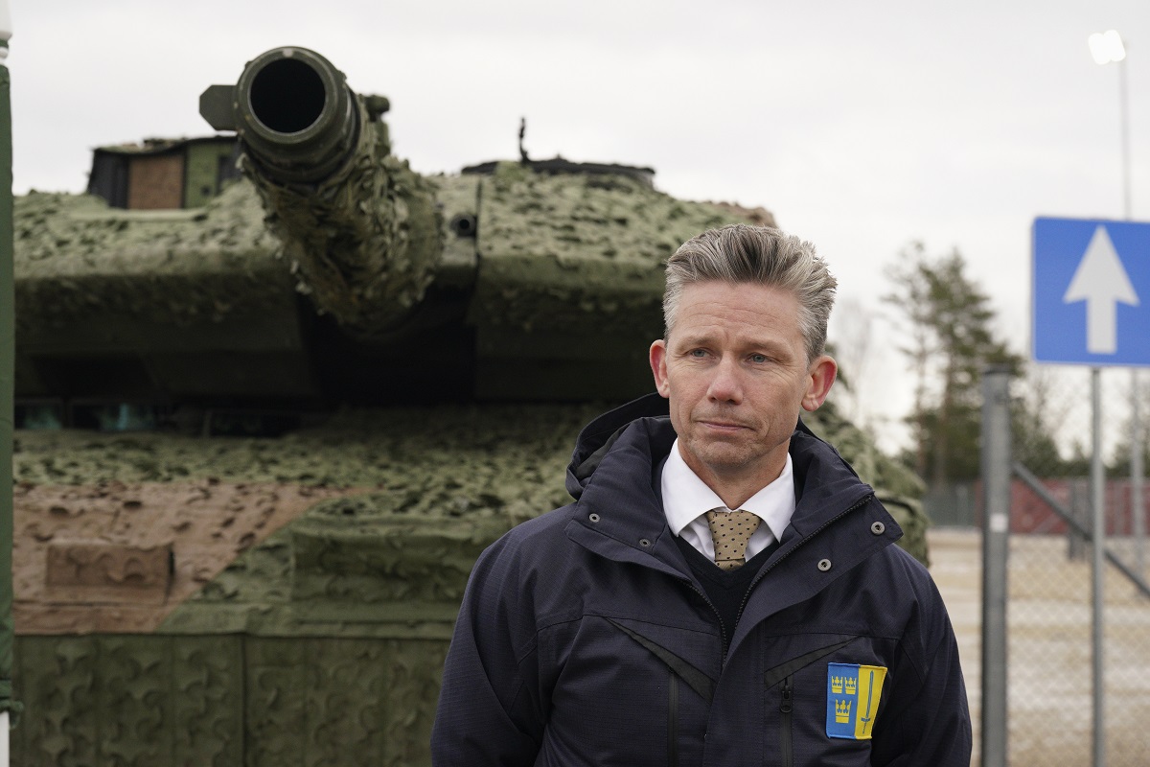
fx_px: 2236
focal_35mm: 70
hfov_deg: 28.8
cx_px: 575
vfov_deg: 19.5
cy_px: 384
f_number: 6.3
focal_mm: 70
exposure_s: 1/1600
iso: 3200
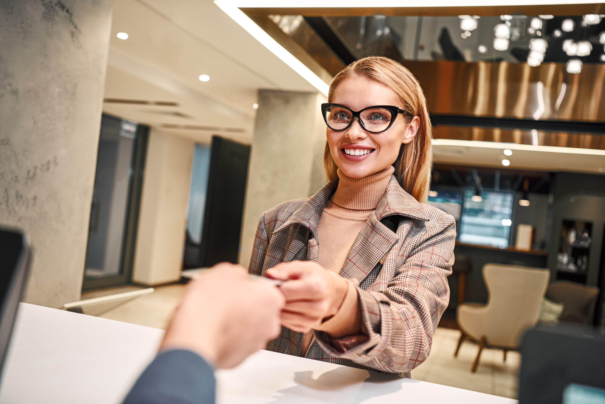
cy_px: 202
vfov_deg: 36.9
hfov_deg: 53.1
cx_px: 302
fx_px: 605
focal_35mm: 36
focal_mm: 36
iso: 400
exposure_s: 1/80
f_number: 3.2
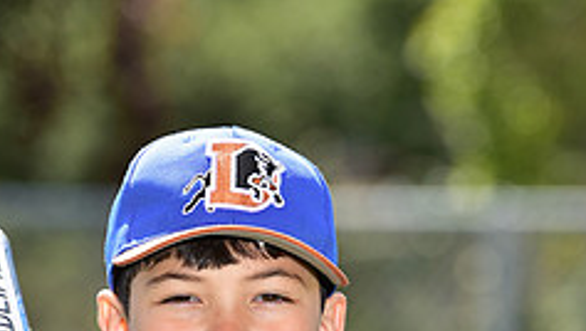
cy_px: 556
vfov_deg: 2.4
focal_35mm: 512
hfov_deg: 4.2
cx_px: 263
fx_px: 7966
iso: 80
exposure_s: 1/250
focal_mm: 200
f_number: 5
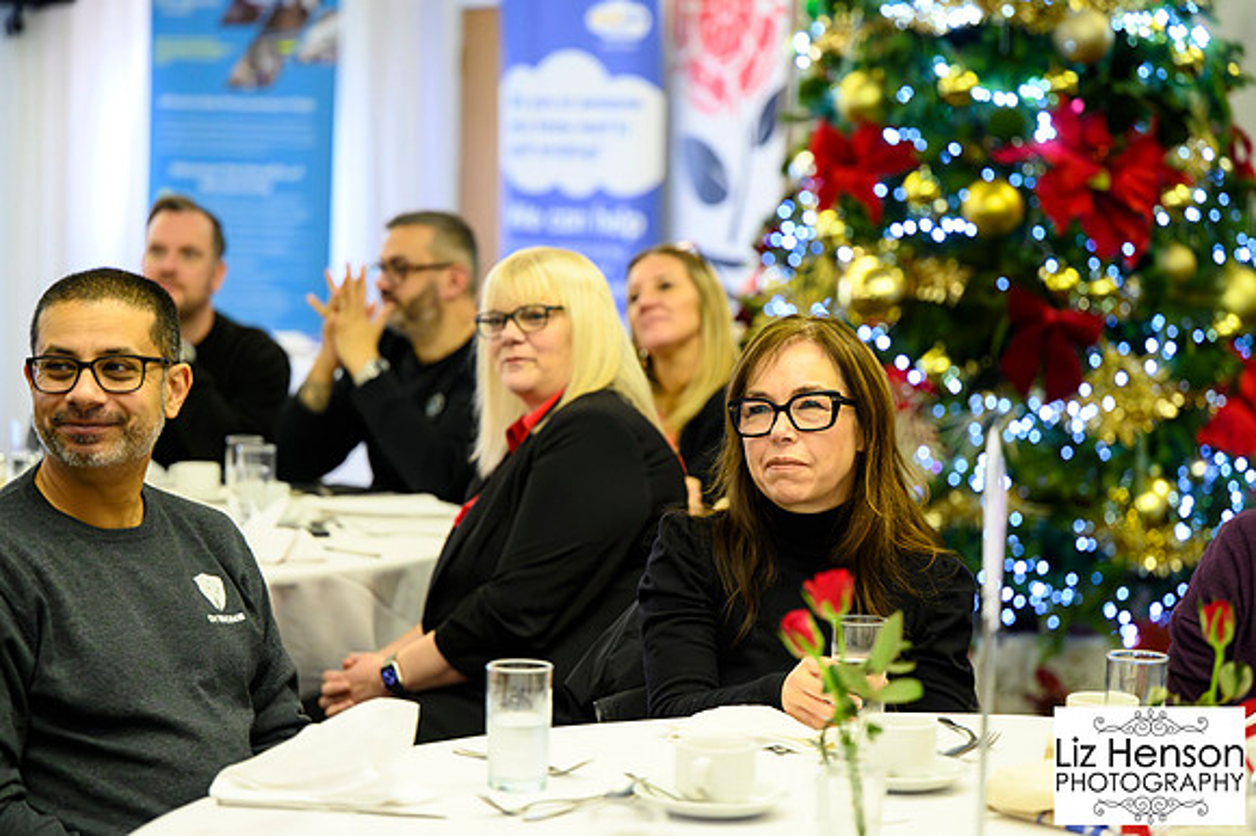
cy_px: 418
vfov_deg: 14.8
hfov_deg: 22.2
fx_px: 3208
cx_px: 628
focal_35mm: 92
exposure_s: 1/200
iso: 12800
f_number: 2.8
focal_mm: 92
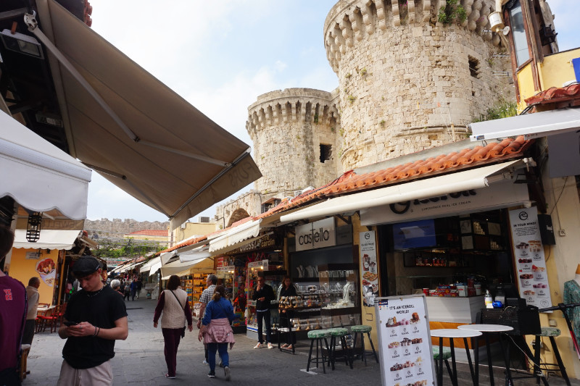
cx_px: 290
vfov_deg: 53.1
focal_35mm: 24
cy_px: 193
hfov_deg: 73.8
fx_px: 387
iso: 100
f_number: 11
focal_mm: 16
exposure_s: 1/80
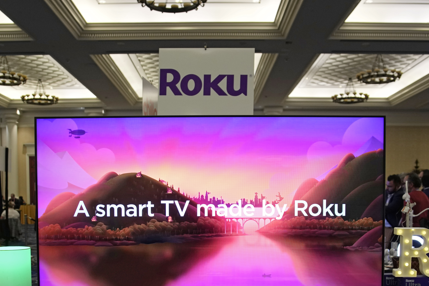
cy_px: 244
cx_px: 212
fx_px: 500
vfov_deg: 30.8
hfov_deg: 46.4
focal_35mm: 42
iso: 1000
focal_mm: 24
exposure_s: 1/200
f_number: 2.8
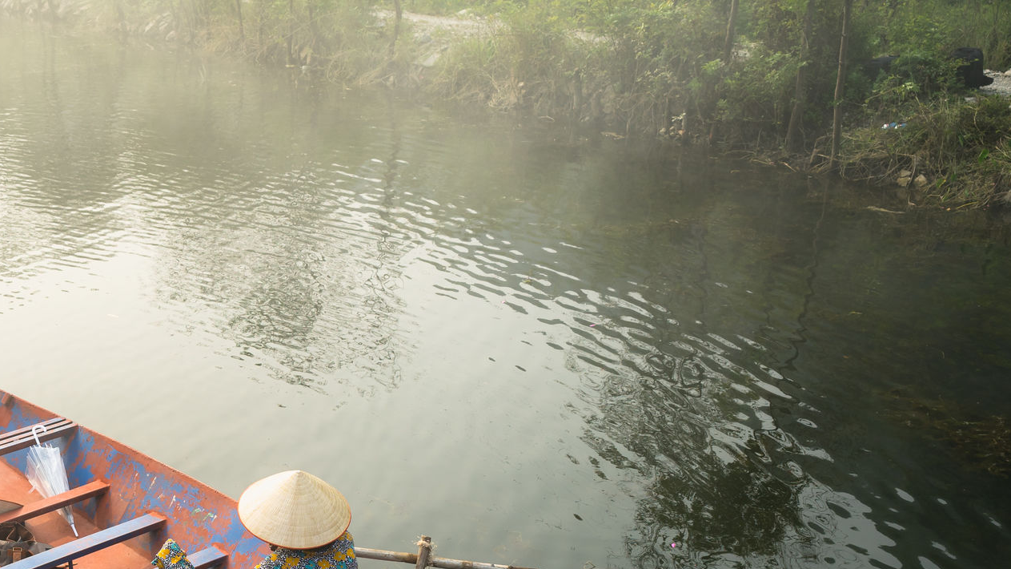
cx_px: 213
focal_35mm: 52
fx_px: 1394
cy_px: 503
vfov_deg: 22.5
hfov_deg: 38.5
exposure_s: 1/750
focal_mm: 25
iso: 100
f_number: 4.5
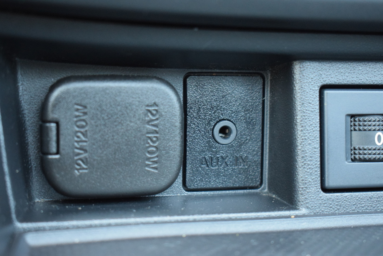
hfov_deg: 29.9
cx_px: 192
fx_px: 718
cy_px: 128
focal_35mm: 68
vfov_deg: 20.2
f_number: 5
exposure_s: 1/60
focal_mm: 45
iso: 3200
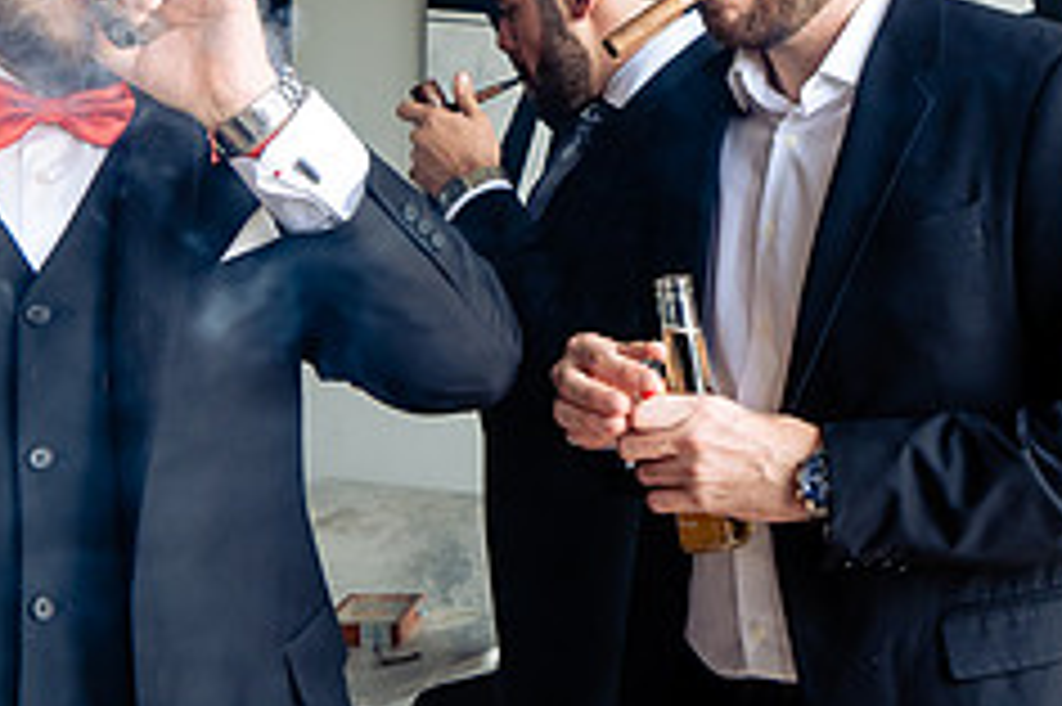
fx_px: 1739
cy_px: 47
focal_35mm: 59
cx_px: 742
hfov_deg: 33.5
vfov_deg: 22.3
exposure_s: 1/100
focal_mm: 24
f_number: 5
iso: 500
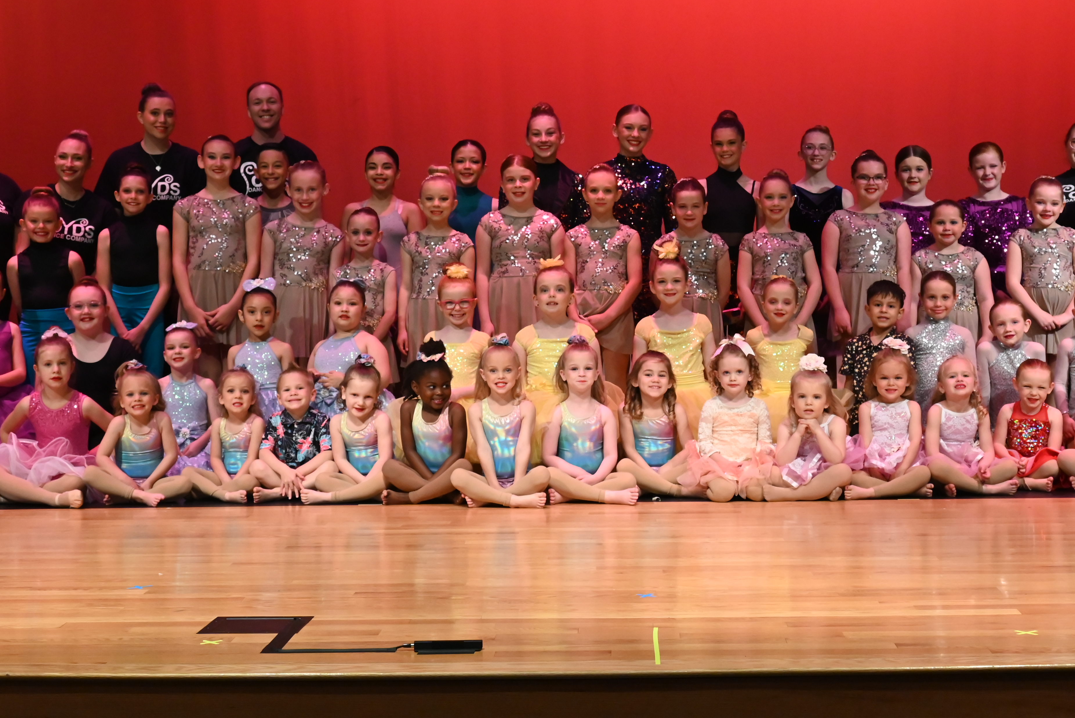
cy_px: 279
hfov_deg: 27.6
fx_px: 2181
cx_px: 654
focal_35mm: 73
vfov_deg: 18.7
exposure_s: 1/125
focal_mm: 45
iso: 2800
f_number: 5.3
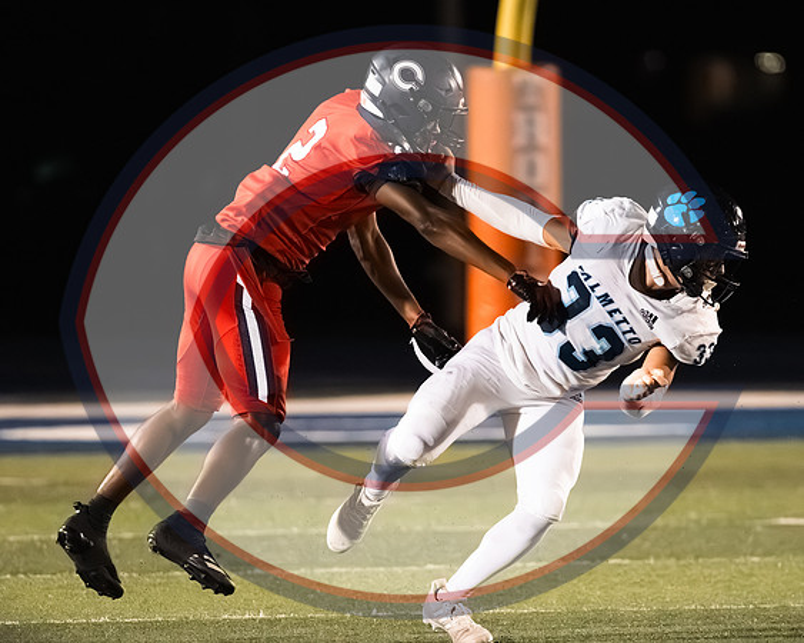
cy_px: 397
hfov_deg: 3.1
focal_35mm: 626
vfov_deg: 2.5
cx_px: 450
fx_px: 14883
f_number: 4.5
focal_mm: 400
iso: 25600
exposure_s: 1/1600
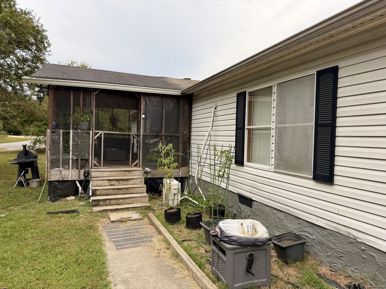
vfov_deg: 56.8
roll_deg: -1.3
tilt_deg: -2.1
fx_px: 268
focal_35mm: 24
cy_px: 144
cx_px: 193
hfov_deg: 71.6
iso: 100
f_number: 1.78
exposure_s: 1/149
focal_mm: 6.76
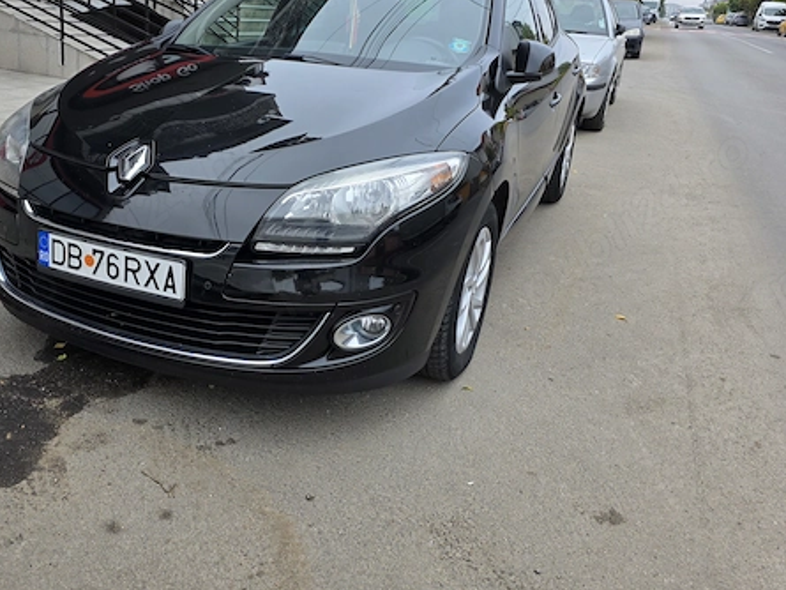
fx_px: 704
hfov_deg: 57.1
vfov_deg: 45.3
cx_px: 261
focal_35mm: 31
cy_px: 240
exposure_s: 1/359
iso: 32
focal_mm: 6.3
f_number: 1.7
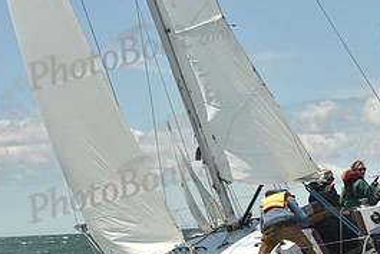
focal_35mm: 197
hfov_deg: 10.4
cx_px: 305
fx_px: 2080
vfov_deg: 7.0
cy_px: 240
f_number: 11
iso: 320
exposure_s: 1/800
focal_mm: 90
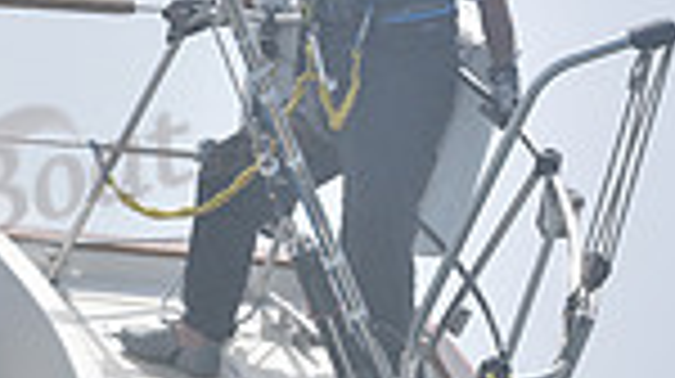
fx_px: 8850
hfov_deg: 4.3
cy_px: 497
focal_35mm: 495
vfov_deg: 2.4
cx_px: -554
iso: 320
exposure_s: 1/1000
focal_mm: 122
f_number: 8
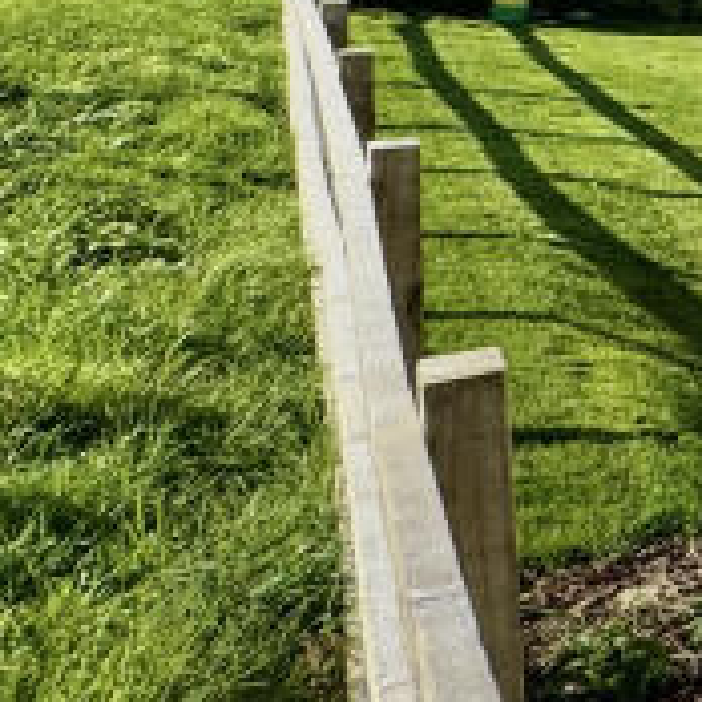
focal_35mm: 73
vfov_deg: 22.4
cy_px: -61
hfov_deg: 14.3
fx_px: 1675
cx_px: 1743
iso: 50
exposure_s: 1/2494
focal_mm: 2.22
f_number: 2.2
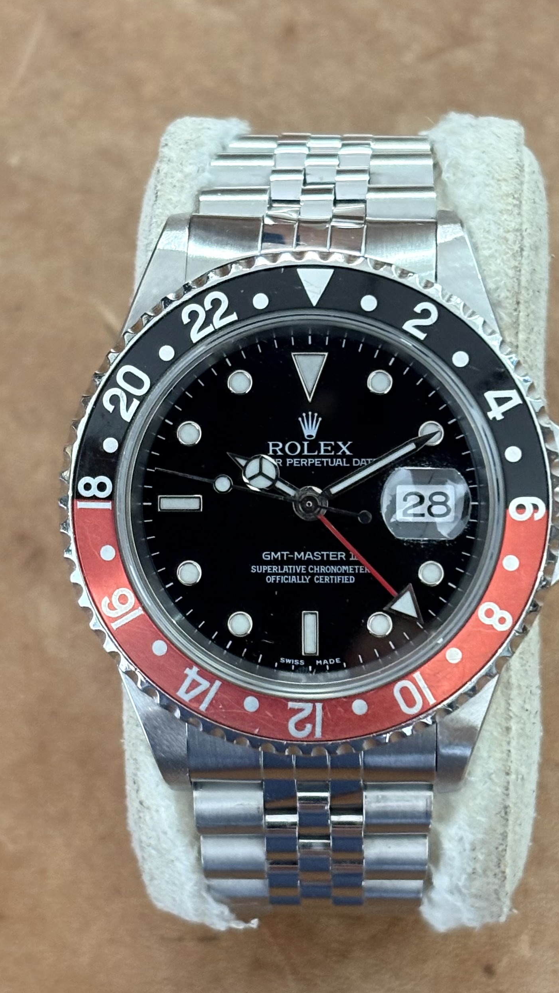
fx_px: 1502
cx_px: 310
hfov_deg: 21.1
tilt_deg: -71.8
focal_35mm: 57
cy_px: 498
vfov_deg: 36.6
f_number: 1.6
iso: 200
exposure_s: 1/40
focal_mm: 5.96
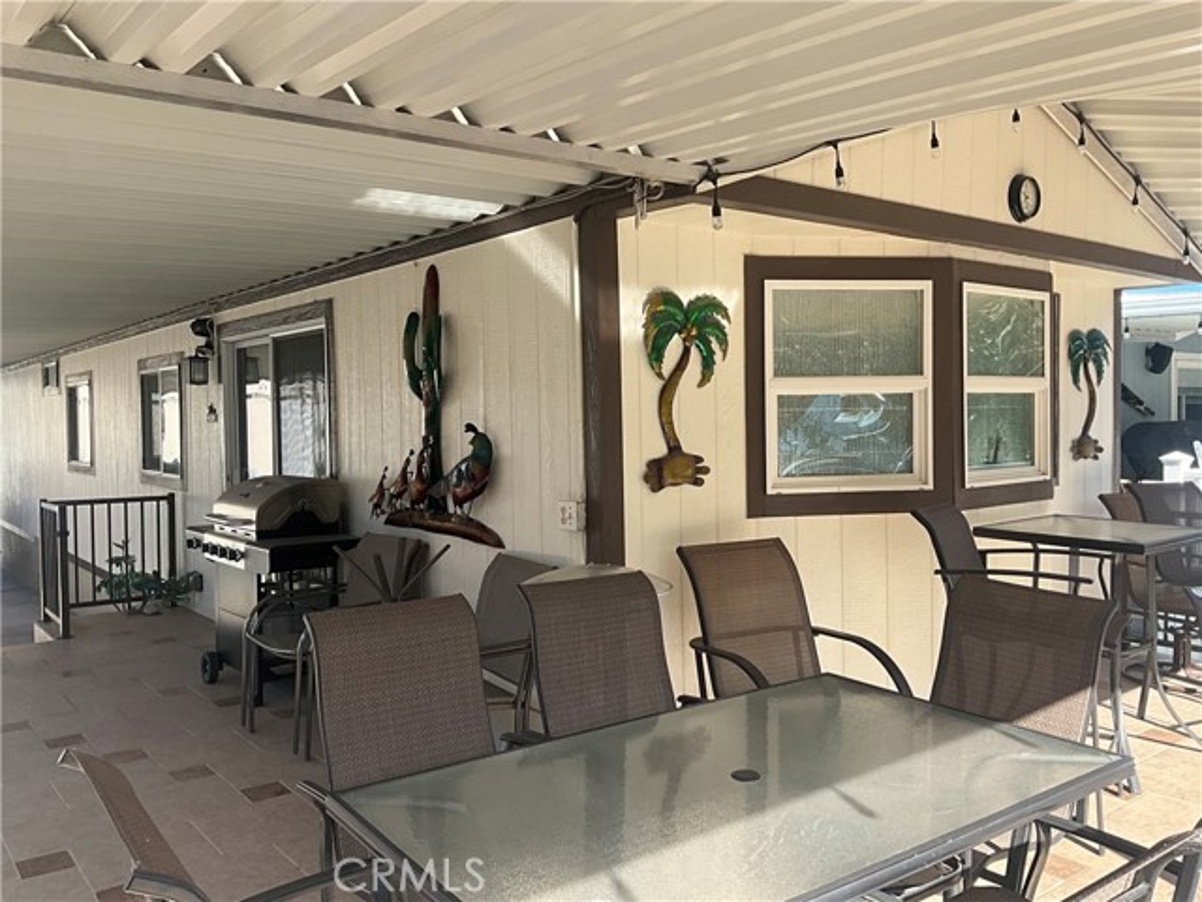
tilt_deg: -2.3
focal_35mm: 29
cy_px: 451
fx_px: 1007
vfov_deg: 48.2
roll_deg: +0.5
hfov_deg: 61.7
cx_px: 601
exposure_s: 1/391
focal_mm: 3
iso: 25
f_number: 1.8
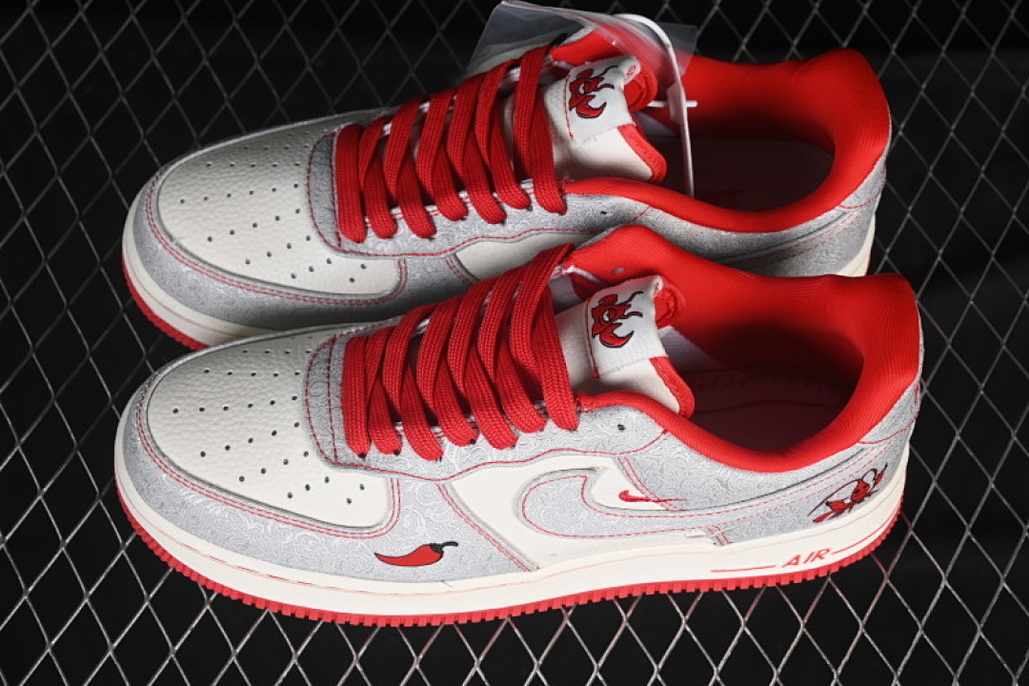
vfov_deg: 18.2
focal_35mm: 75
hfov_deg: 27.0
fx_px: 2144
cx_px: 514
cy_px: 343
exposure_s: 1/80
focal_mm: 50
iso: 160
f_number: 7.1
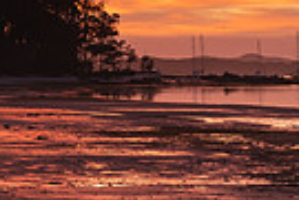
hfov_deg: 12.1
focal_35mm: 164
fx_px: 1362
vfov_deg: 8.2
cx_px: -122
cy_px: -72
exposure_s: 1/1.67
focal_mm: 25
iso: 200
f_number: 7.1
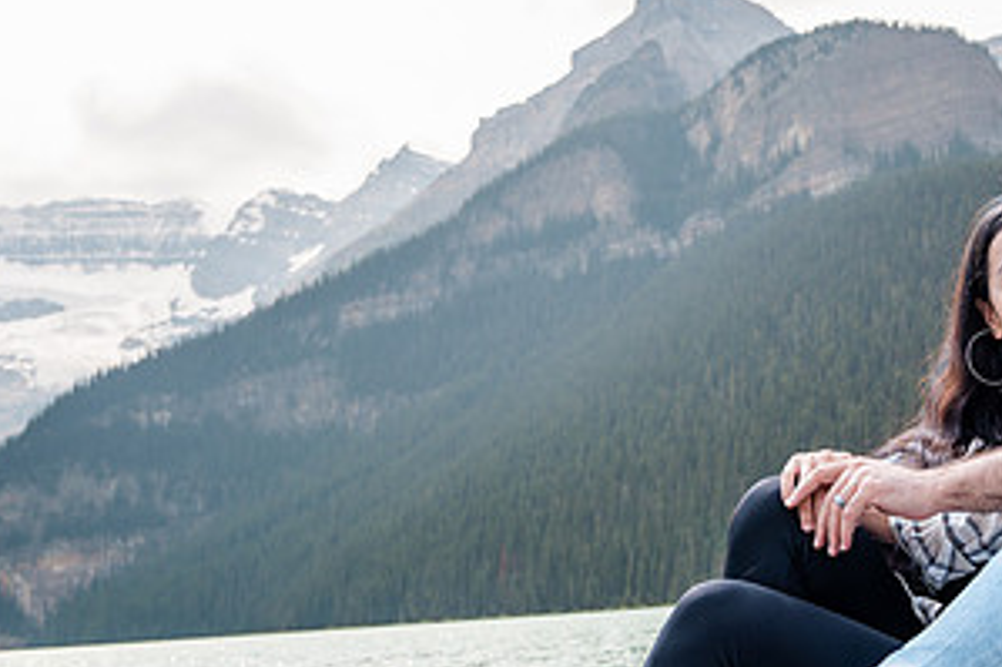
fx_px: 1892
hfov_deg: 29.5
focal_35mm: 68
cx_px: 660
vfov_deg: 20.0
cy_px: 414
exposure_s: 1/400
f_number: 6.3
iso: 200
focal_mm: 35
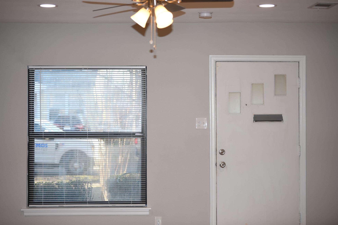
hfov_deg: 27.7
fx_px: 685
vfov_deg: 18.7
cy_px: 112
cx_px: 164
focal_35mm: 73
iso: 100
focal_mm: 70
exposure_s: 1/60
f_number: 2.8
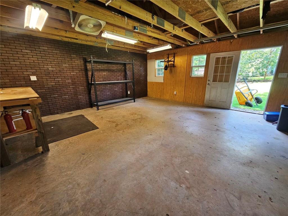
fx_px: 108
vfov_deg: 89.9
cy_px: 108
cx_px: 144
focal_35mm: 13
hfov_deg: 106.2
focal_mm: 2.2
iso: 320
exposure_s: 1/40
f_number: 2.2
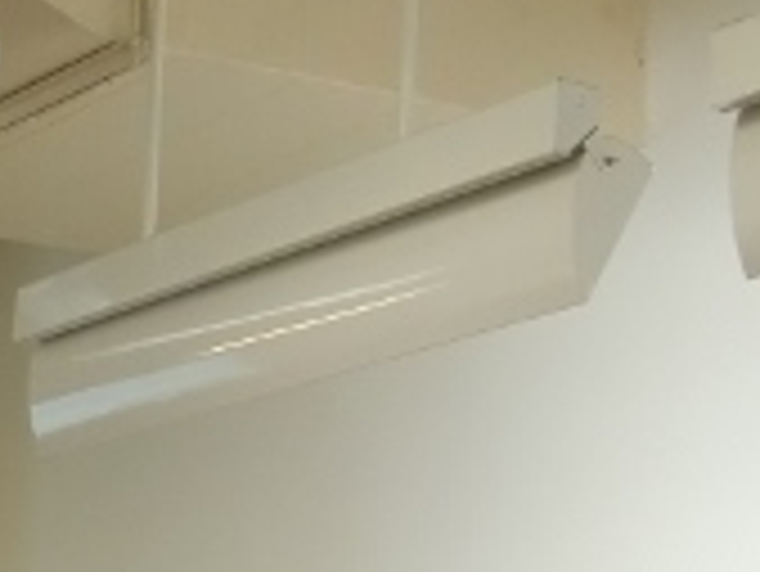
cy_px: 941
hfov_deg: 14.9
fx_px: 2746
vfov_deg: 11.2
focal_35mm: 125
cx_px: -270
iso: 250
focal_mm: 5.8
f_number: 2.7
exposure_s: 1/60
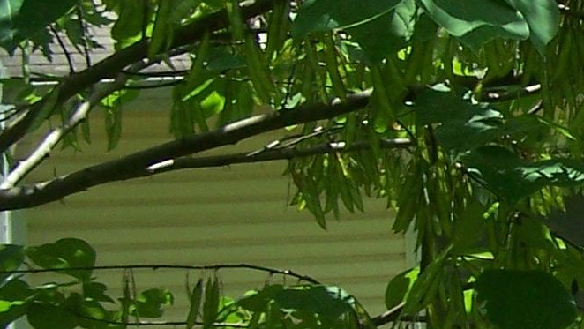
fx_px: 2494
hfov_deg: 12.4
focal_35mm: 161
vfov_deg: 7.5
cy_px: 258
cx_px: 986
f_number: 2.8
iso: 80
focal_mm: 6.3
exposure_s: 1/500
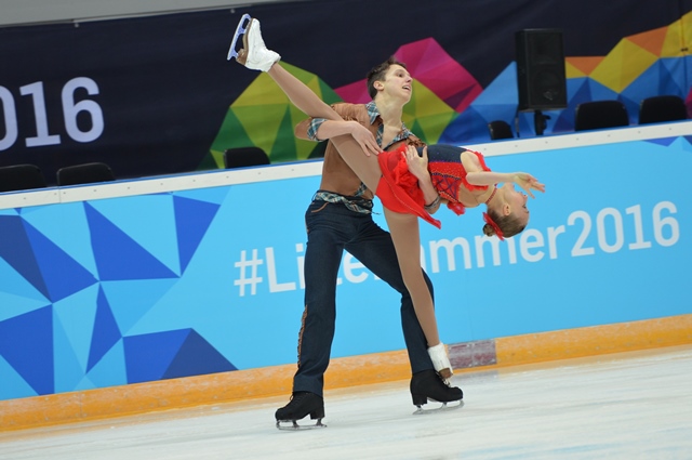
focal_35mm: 292
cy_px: 230
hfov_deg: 7.1
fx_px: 5615
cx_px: 346
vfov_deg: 4.7
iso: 500
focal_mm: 195
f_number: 2.8
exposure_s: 1/320
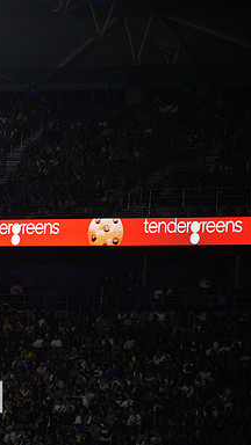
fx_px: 3277
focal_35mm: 277
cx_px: -80
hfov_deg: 4.4
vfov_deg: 7.8
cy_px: 223
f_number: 2.8
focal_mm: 175
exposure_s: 1/3200
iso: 1600
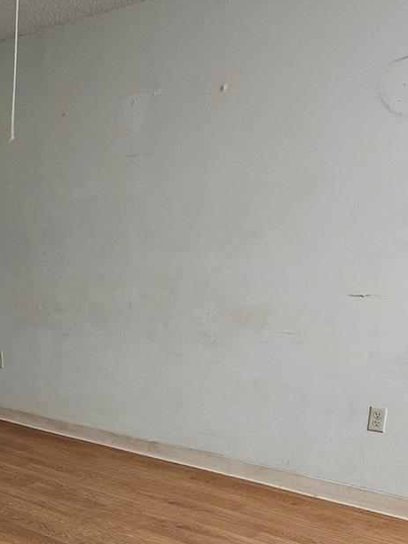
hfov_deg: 30.3
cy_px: 458
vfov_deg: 39.9
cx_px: 14
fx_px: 707
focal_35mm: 45
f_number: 1.8
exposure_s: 1/24
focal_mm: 5.4
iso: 640
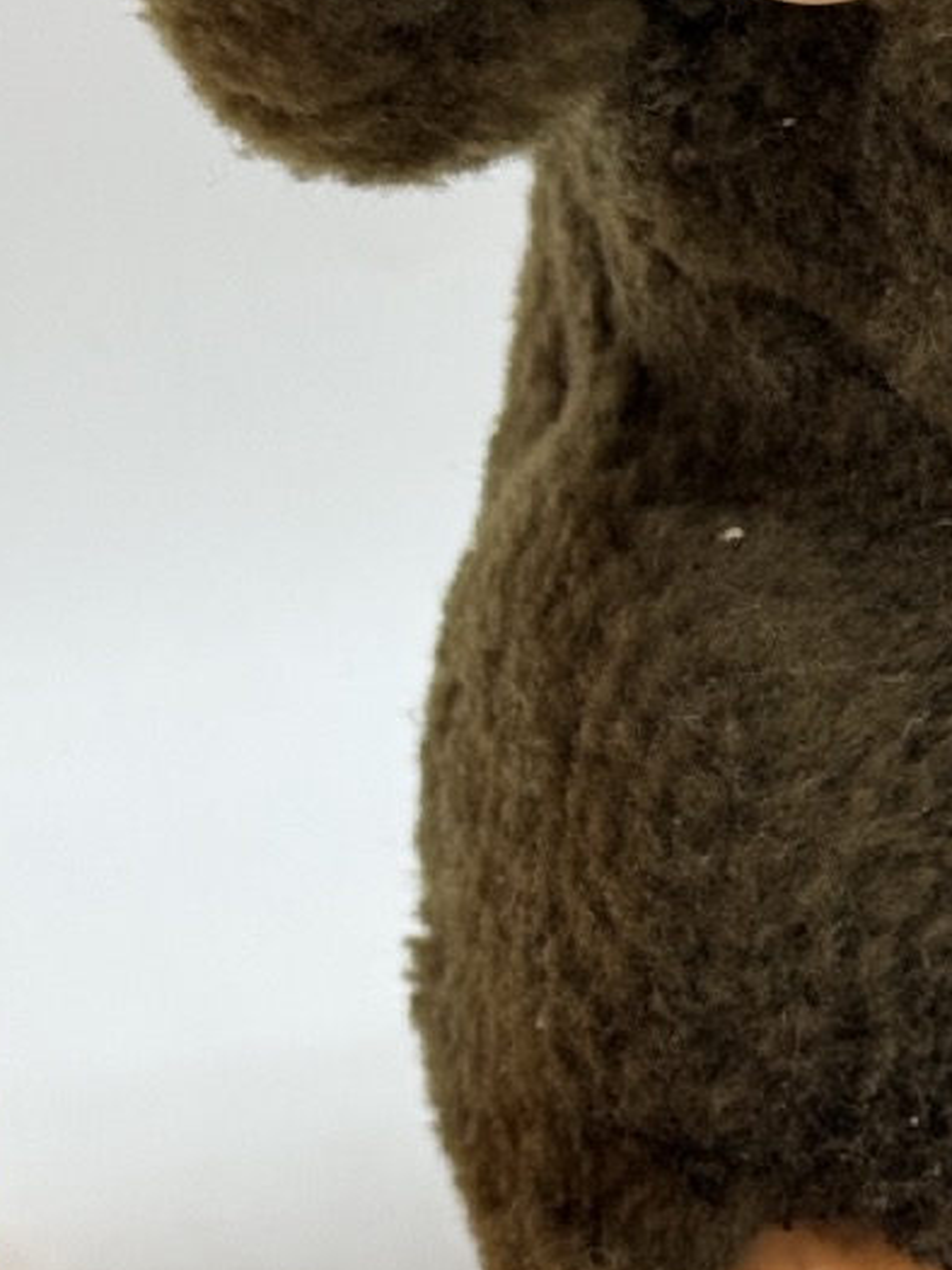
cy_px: 276
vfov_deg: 16.7
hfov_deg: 12.4
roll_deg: -0.3
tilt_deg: -13.8
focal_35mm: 117
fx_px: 4289
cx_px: 1092
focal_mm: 6.76
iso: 50
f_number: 1.78
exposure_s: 1/207
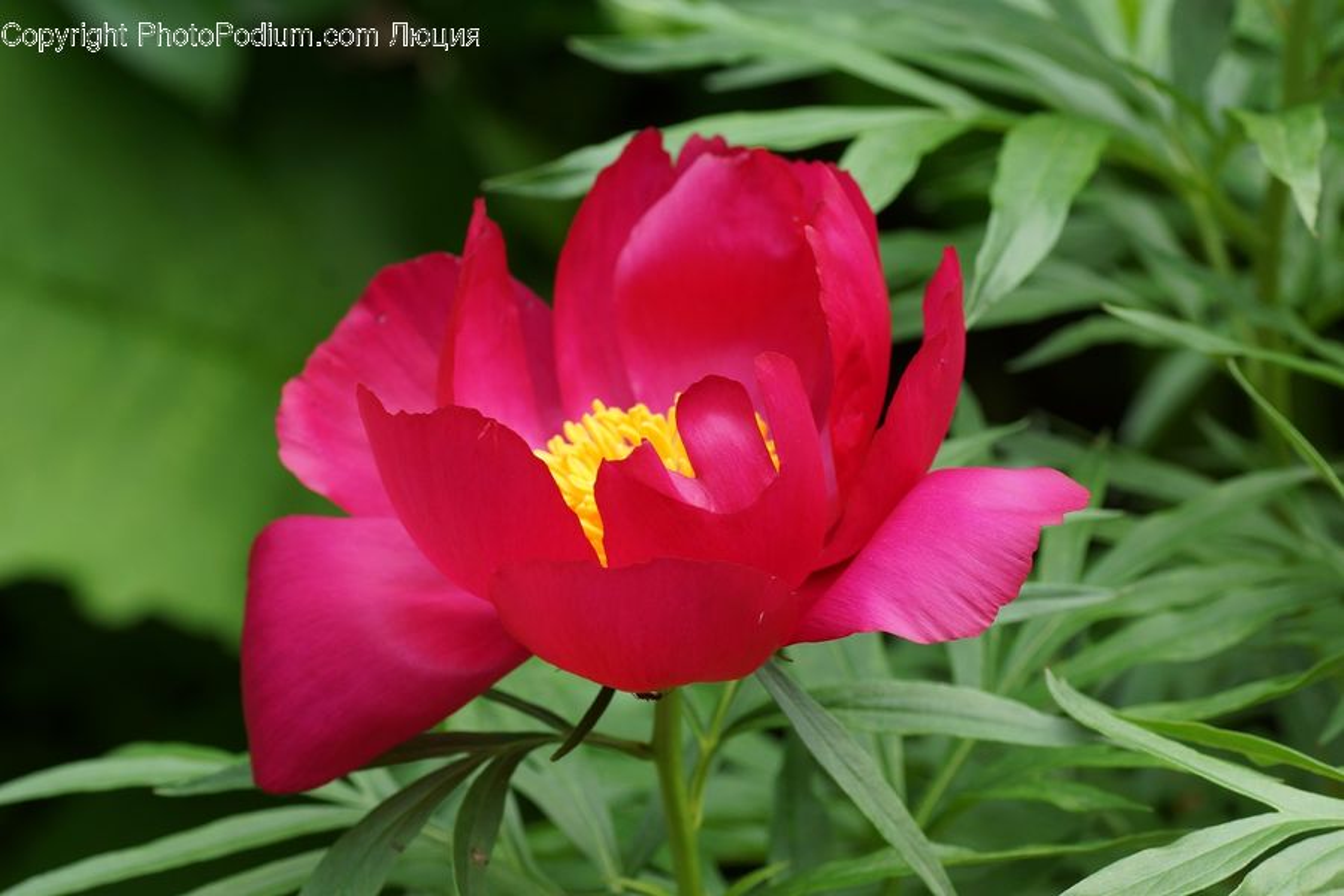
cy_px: 448
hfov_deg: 15.2
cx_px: 672
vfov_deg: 10.2
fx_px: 5040
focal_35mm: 135
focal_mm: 90
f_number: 9
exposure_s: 1/125
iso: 250
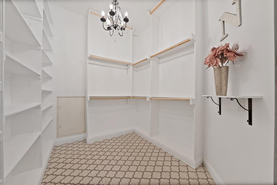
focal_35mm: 12
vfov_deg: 90.1
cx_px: 138
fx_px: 92
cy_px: 92
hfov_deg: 112.6
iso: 640
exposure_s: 1/2
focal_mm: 12
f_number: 9
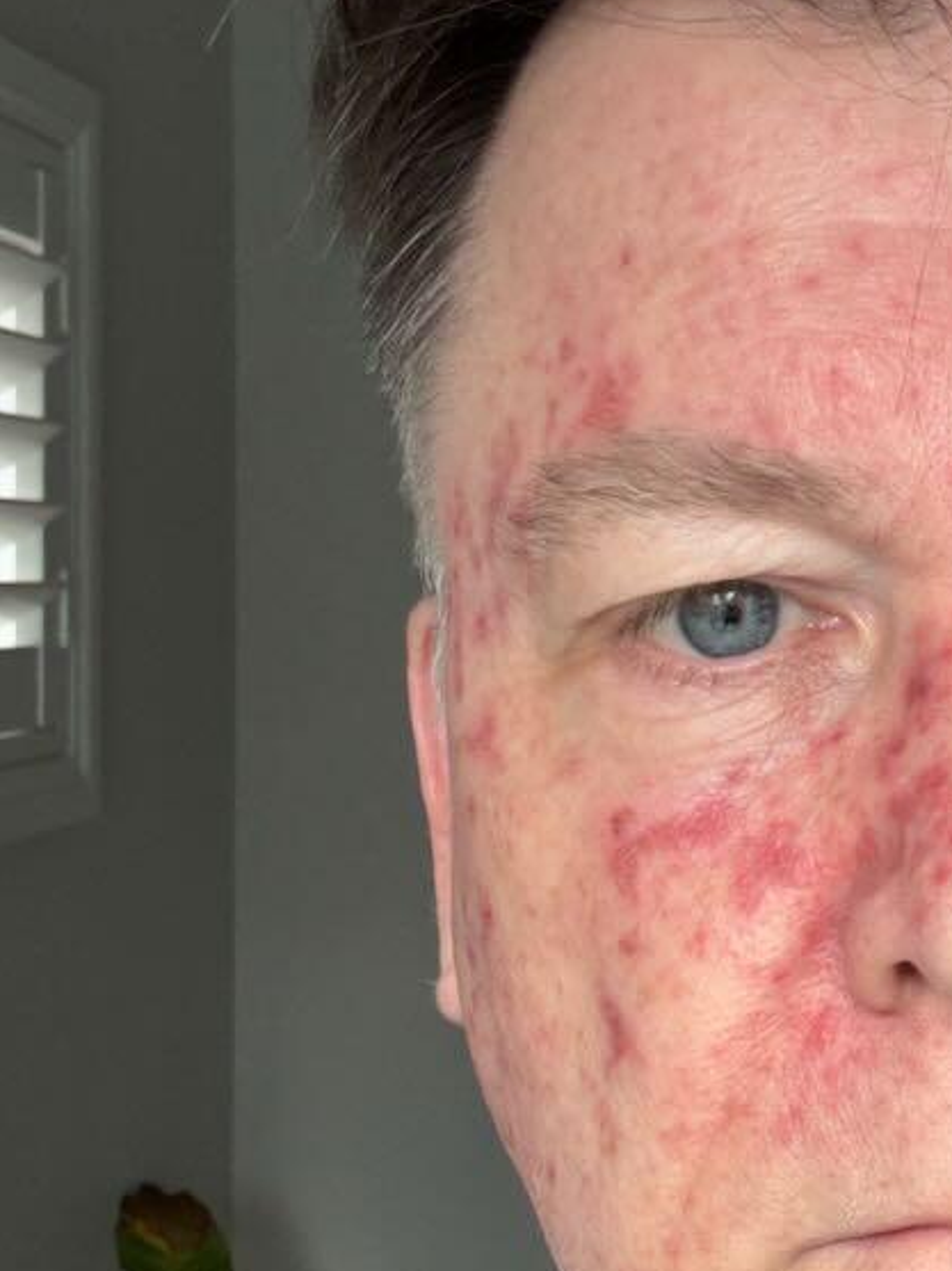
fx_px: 2533
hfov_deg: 20.4
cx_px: 1020
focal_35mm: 69
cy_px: 630
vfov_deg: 28.2
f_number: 1.9
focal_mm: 2.69
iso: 80
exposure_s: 1/91
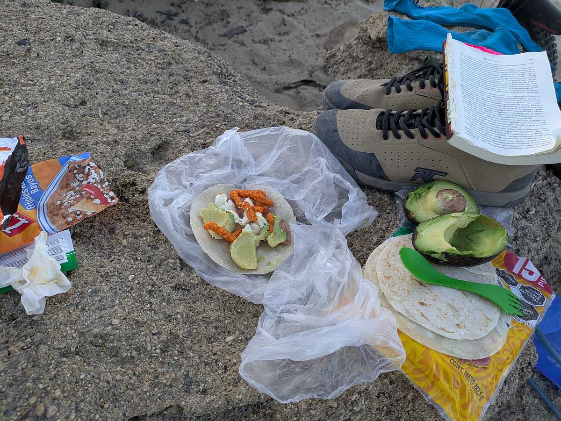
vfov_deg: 54.9
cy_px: 210
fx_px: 405
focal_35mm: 25
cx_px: 280
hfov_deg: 69.4
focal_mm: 5.43
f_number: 1.89
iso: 47
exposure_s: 1/171
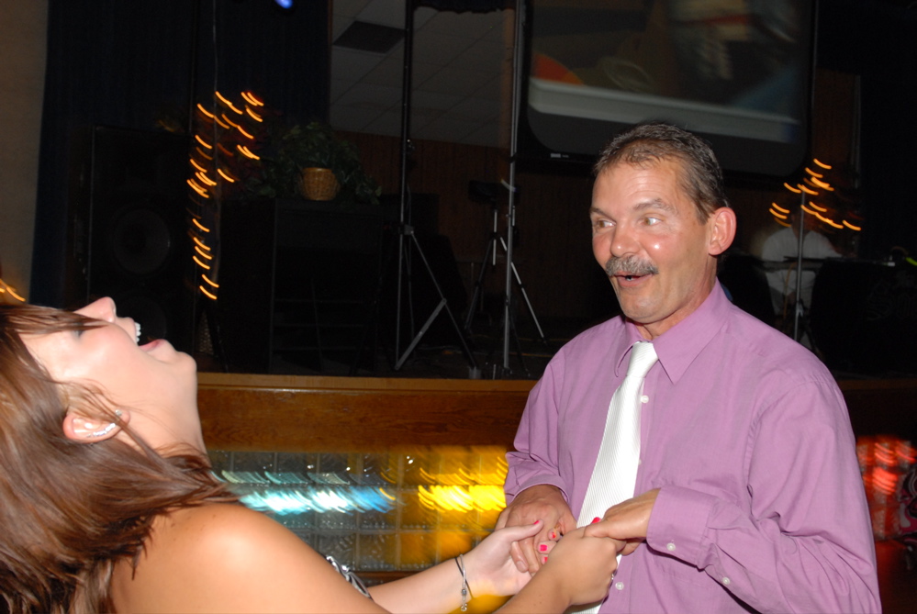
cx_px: 458
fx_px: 1071
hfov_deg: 46.3
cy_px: 307
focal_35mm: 42
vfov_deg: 32.0
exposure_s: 1/20
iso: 400
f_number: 4.5
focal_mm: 28
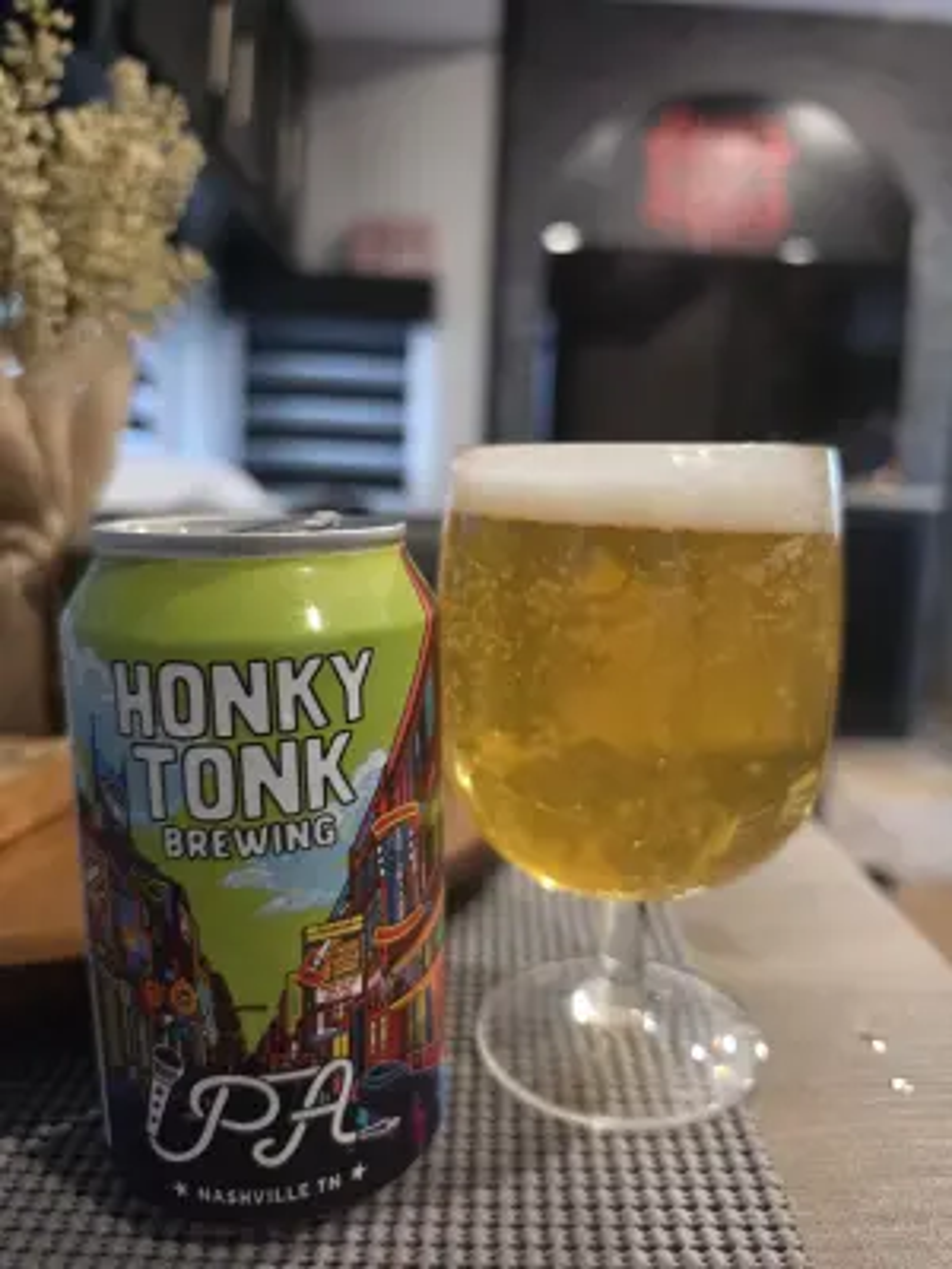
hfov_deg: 58.9
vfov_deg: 73.9
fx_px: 843
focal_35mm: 23
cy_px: 634
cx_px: 476
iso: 1250
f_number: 1.4
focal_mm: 6.5
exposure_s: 1/120
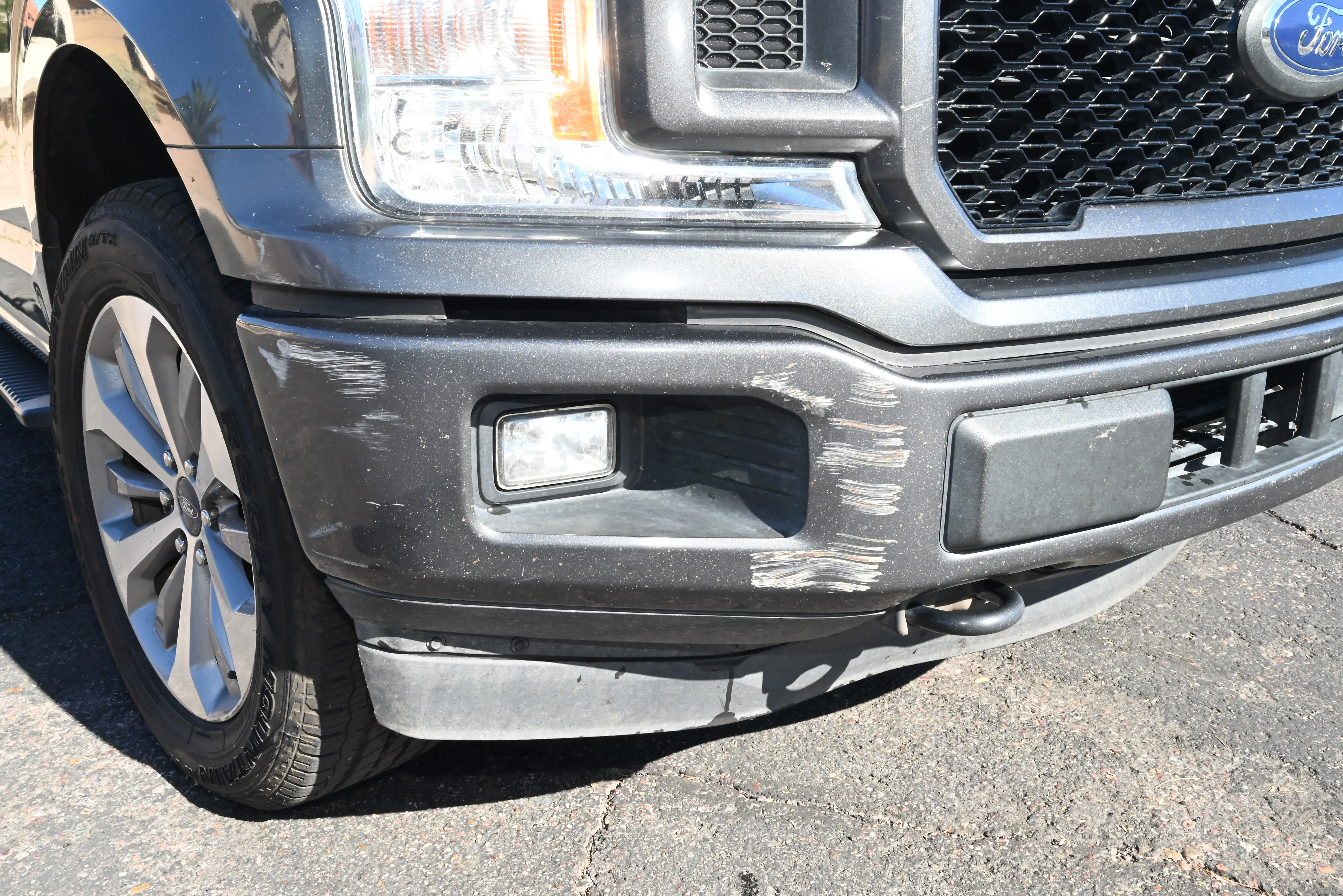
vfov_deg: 43.6
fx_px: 1120
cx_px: 672
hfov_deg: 61.9
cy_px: 448
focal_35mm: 30
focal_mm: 30
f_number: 22
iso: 2200
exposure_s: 1/200
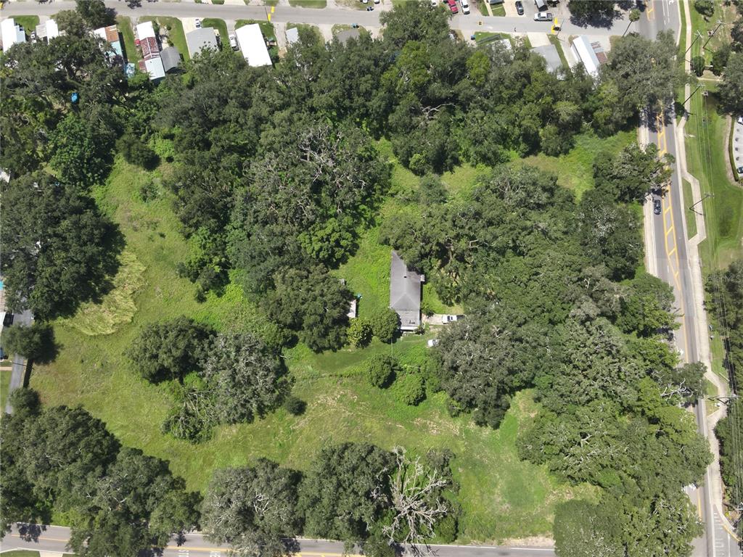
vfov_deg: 56.8
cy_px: 278
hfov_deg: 71.6
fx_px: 515
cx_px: 372
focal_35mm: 24
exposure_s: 1/1000
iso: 100
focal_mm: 4.4
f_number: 2.8
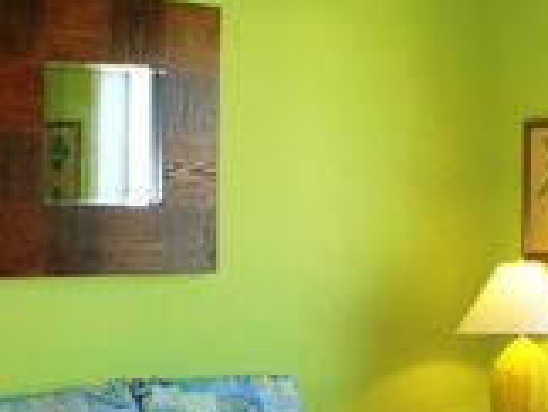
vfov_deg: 17.0
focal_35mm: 84
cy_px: 463
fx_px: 1332
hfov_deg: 23.2
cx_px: 325
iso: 300
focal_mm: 6.1
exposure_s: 1/60
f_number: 2.8
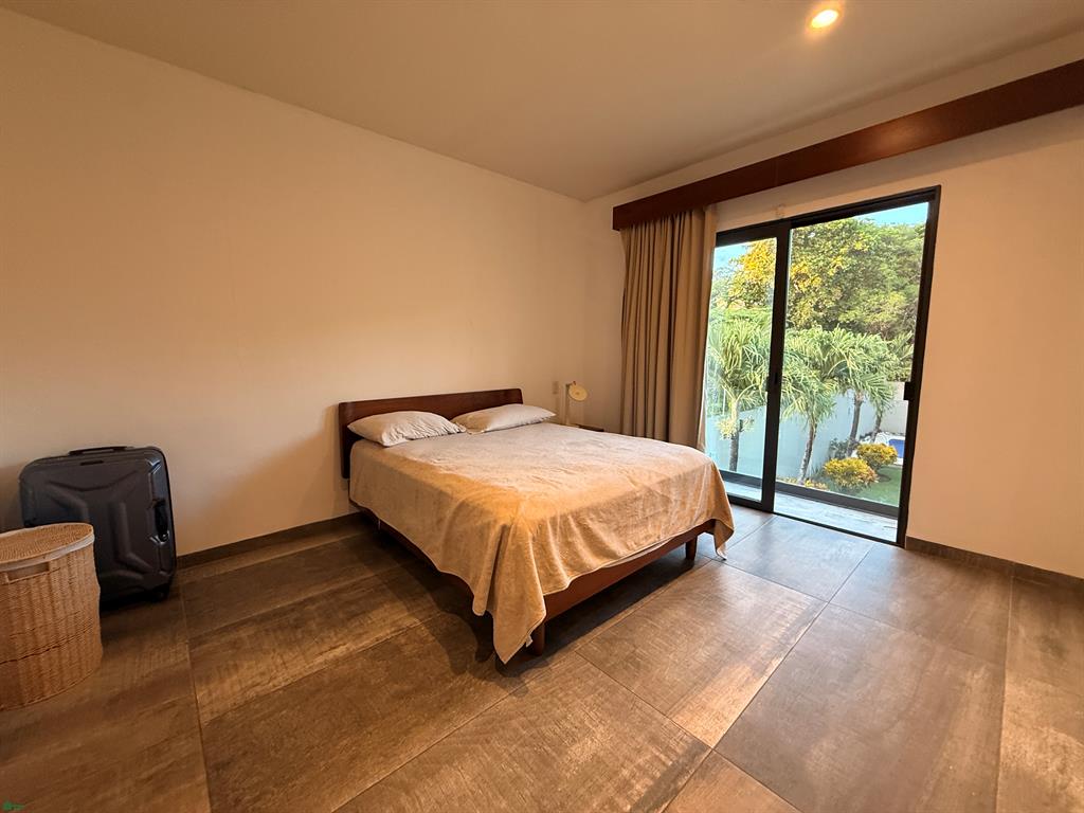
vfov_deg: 85.7
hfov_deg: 102.1
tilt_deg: -6.6
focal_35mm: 14
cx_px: 542
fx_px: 438
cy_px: 406
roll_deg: +0.3
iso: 250
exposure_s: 1/60
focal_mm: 2.22
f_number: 2.2
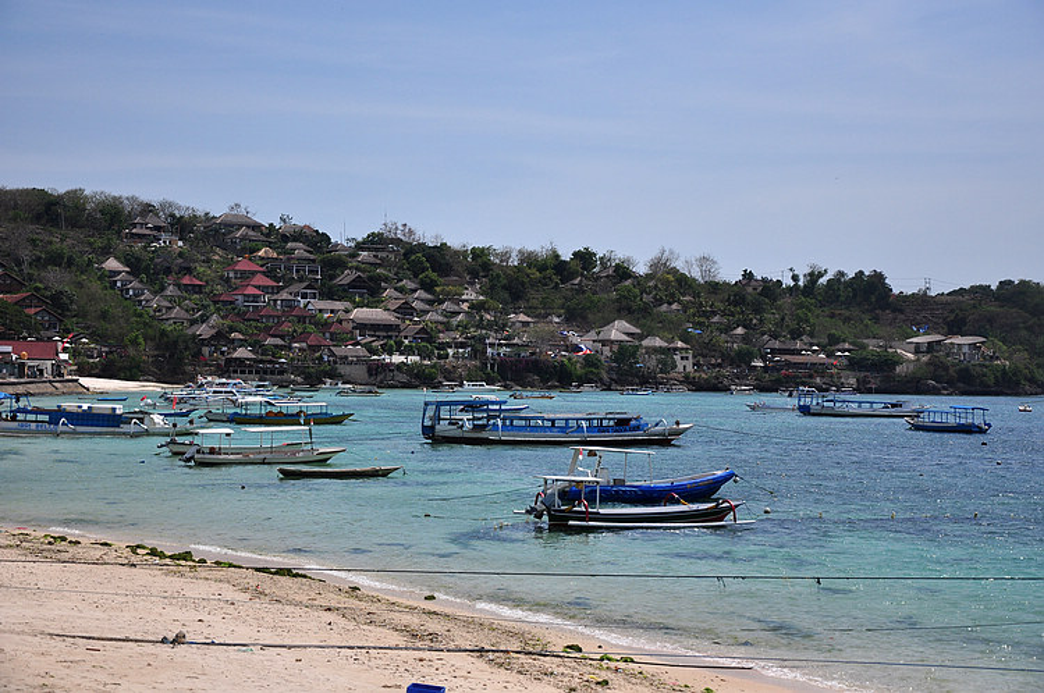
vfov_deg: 20.1
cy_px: 346
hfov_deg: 29.9
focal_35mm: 68
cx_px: 522
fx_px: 1955
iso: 200
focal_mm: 45
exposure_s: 1/3200
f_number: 5
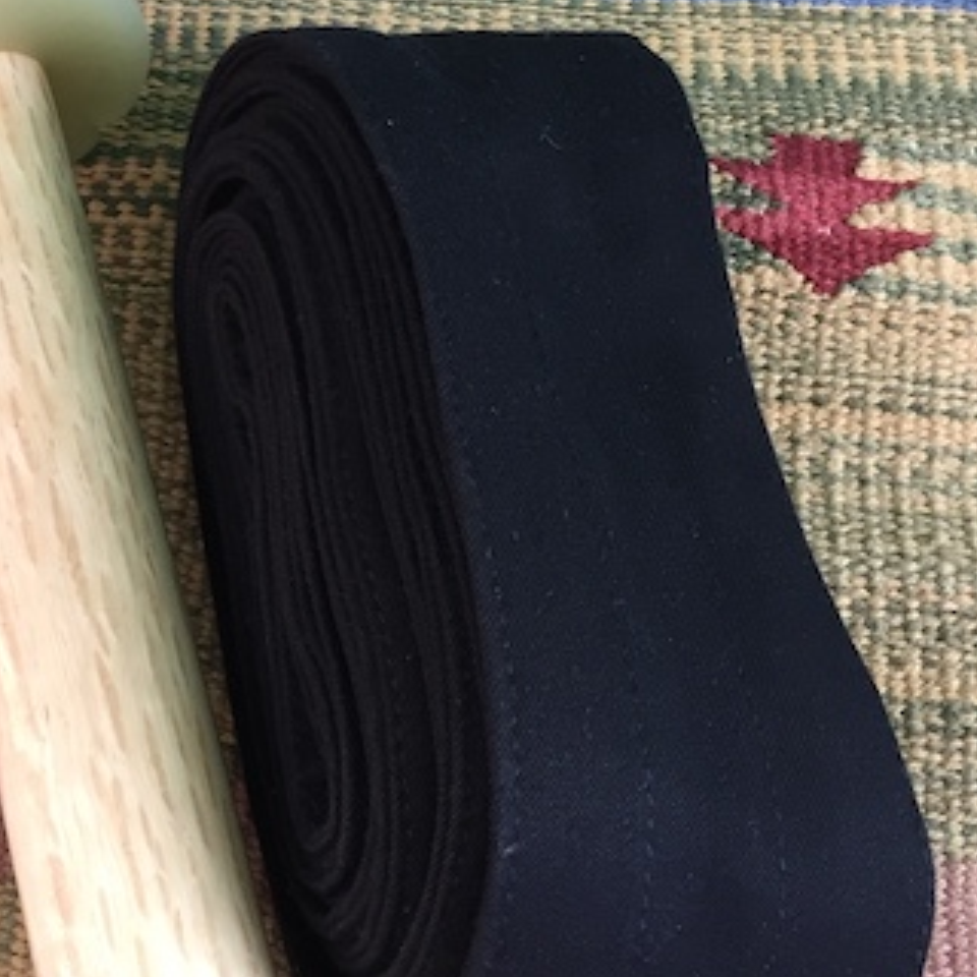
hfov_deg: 23.0
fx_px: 2299
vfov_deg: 24.0
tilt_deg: -62.9
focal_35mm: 72
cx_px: 2
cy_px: 434
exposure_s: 1/33
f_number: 2.2
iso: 40
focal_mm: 4.15
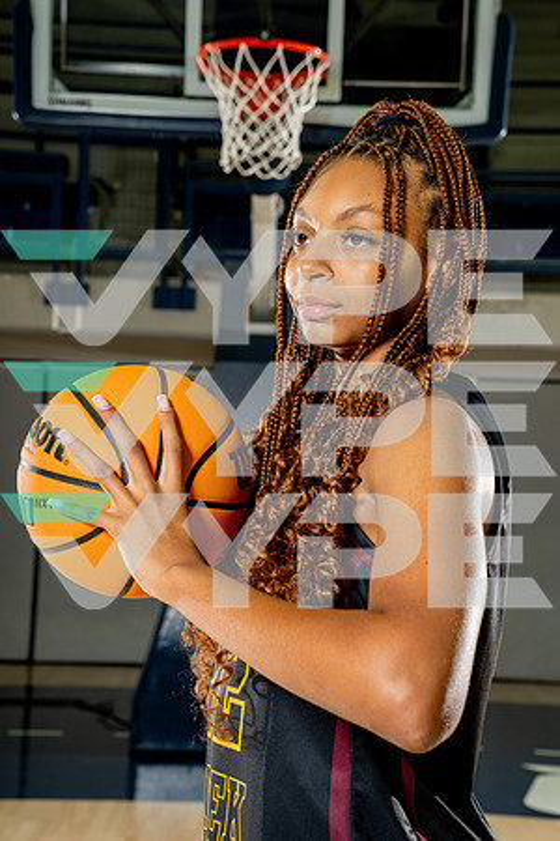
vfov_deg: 29.7
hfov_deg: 20.0
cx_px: 280
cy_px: 420
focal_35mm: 68
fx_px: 1587
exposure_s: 1/250
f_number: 8
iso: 640
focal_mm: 68
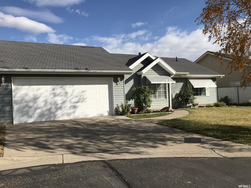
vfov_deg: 49.7
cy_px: 94
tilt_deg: +2.3
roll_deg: +2.9
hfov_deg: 63.4
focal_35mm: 28
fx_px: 203
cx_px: 126
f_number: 1.8
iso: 20
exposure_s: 1/3831
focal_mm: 3.99
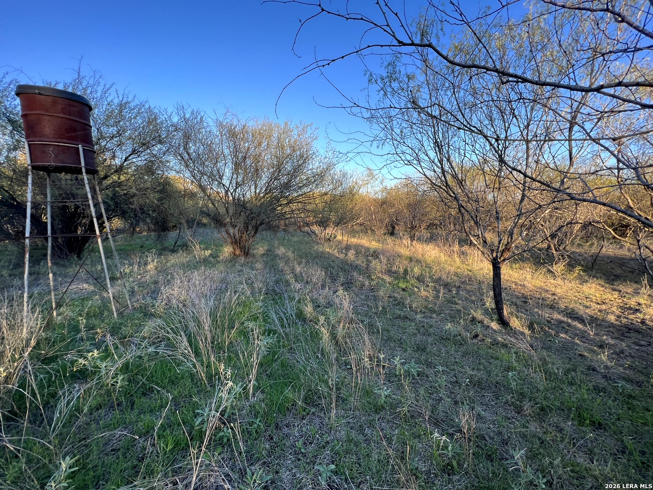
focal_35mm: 13
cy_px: 245
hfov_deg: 106.2
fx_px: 245
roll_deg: -0.6
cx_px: 326
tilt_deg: -5.5
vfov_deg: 89.9
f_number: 1.8
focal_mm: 1.57
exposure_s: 1/202
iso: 32
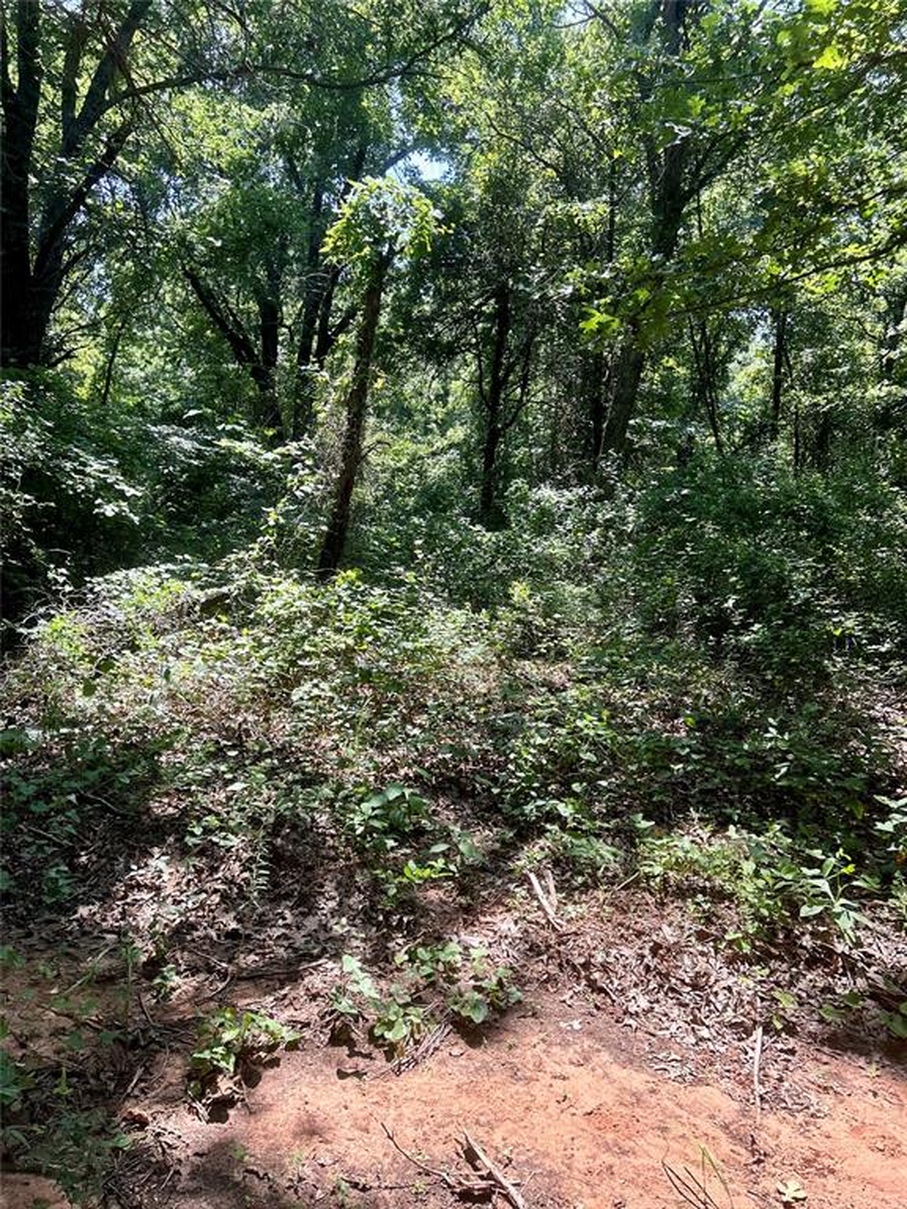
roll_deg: -5.2
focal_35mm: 26
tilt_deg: -6.4
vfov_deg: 67.3
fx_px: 908
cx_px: 454
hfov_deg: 53.1
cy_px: 604
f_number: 1.5
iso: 50
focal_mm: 5.7
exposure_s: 1/539
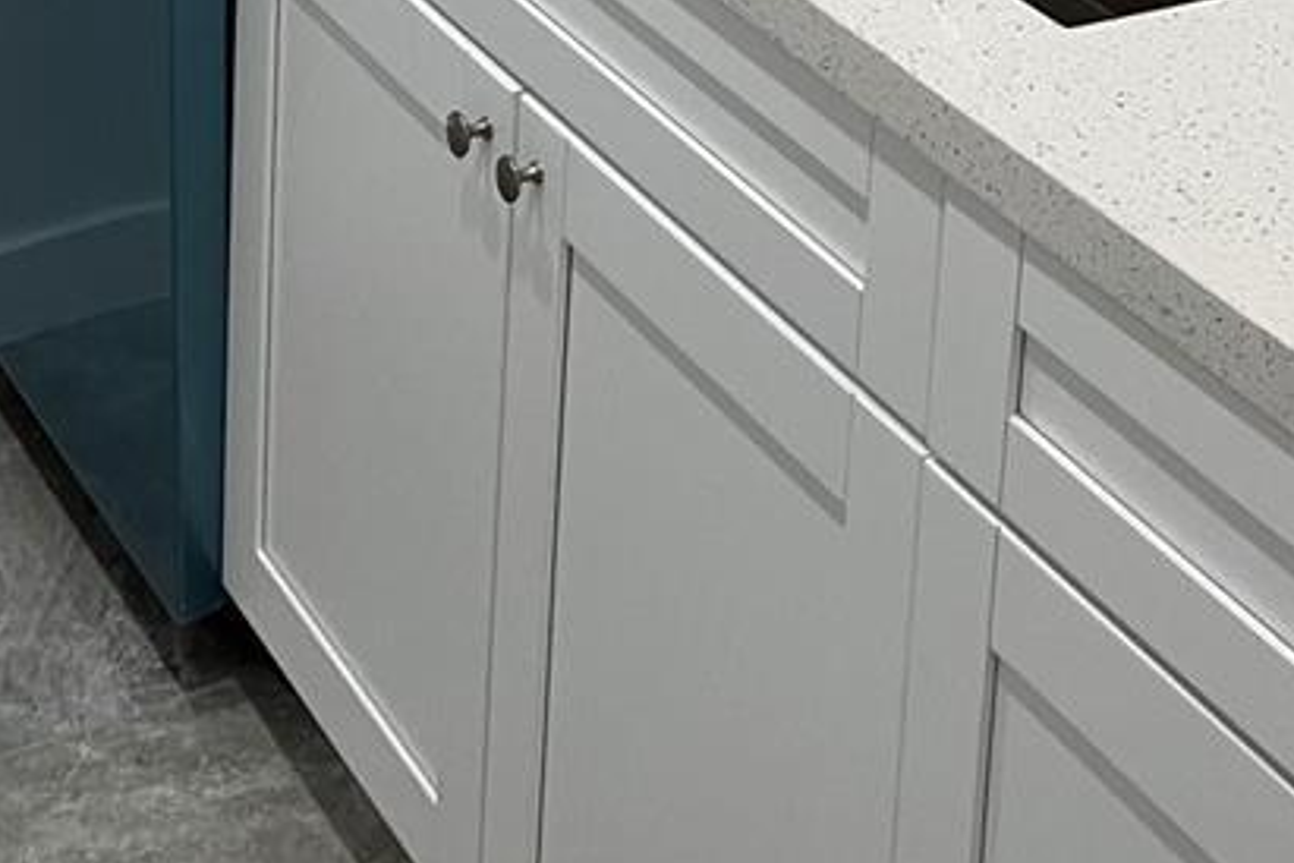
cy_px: -740
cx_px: 856
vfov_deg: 14.1
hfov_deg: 23.8
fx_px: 3055
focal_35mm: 85
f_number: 1.8
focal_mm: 3.99
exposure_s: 1/60
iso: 64
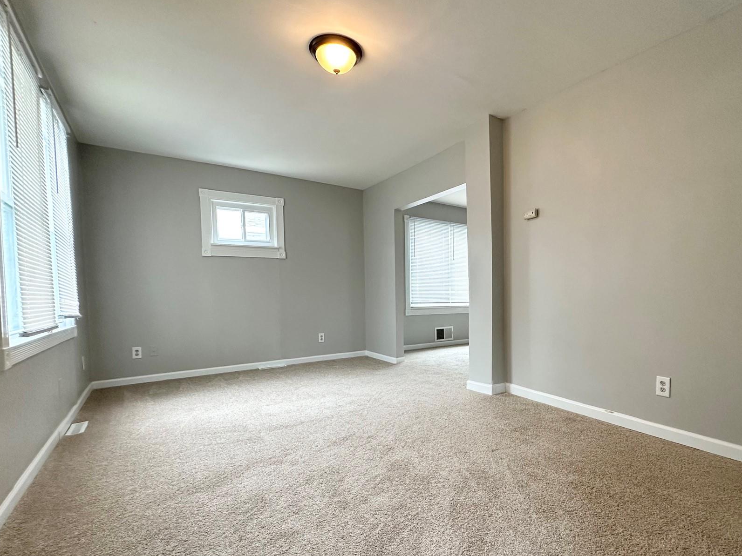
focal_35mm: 18
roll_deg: +0.3
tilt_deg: -4.5
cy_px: 316
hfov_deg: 87.0
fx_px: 386
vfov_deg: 71.2
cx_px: 433
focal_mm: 2.22
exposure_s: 1/60
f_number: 2.2
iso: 200
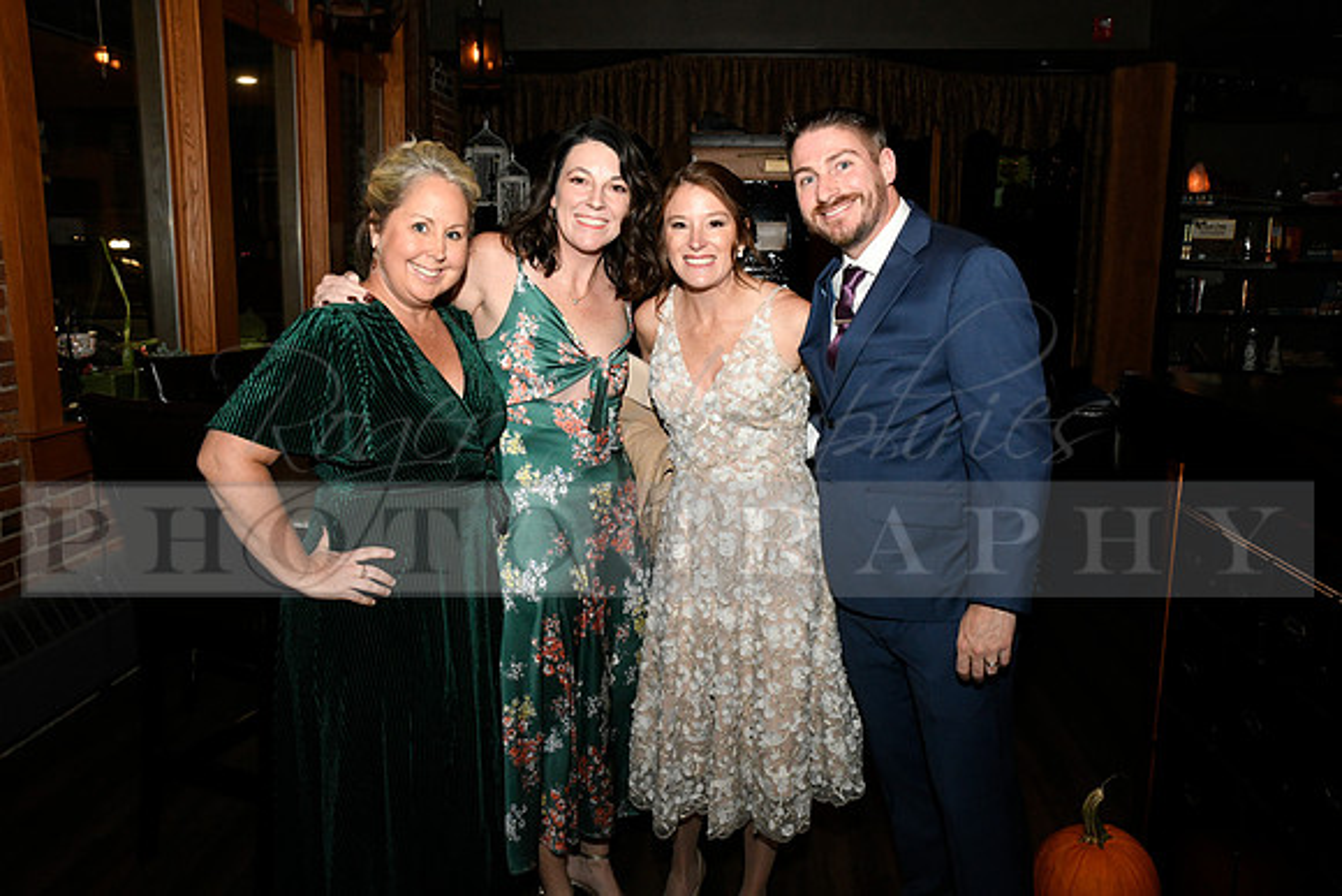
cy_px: 448
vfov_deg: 45.0
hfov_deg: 63.6
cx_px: 671
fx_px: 1081
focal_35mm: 29
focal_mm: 29
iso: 6400
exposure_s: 1/60
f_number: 11
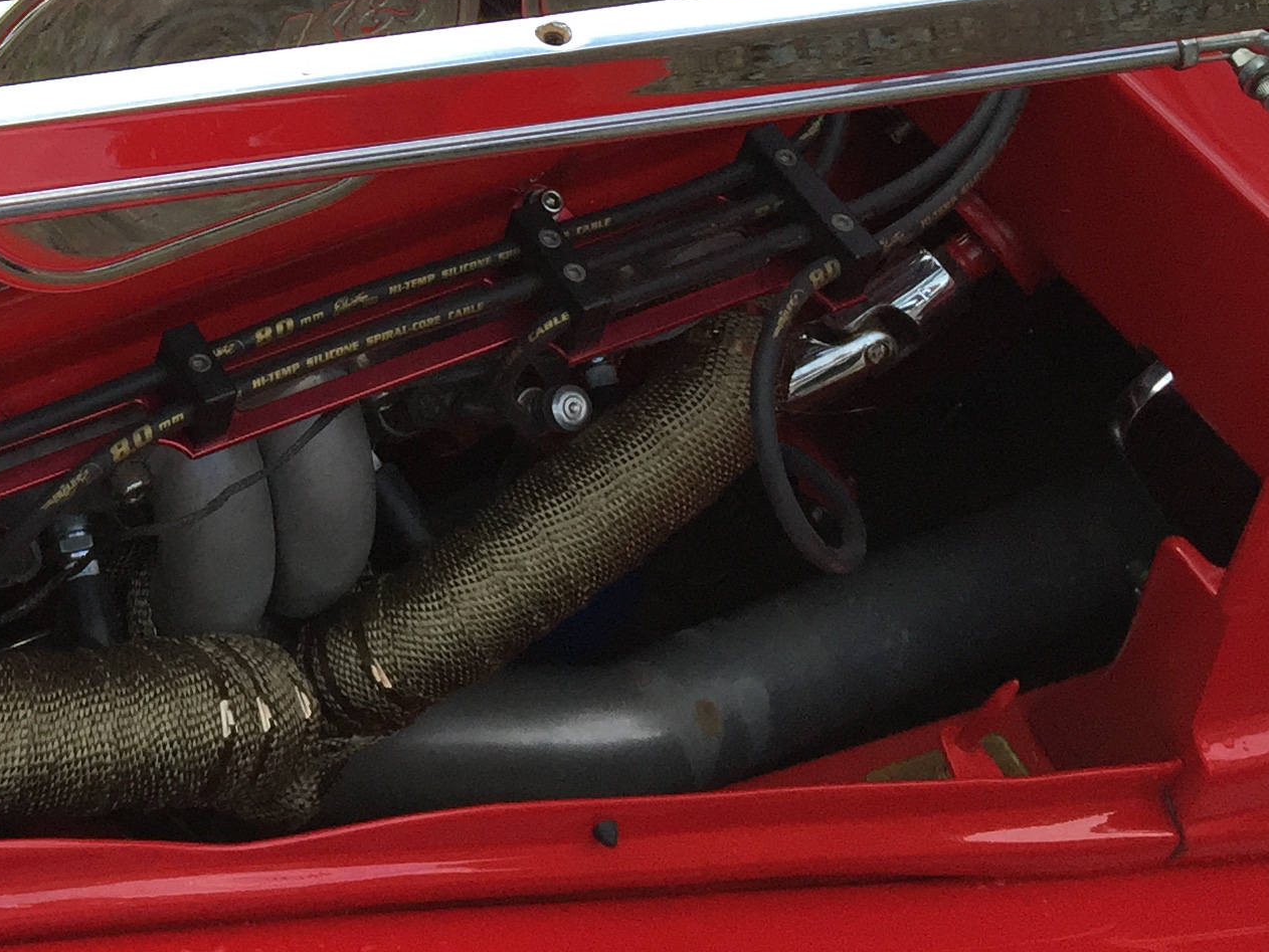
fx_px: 2750
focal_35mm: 75
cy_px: -262
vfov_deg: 18.4
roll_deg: -3.6
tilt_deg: -38.8
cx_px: -10
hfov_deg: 24.7
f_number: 2.2
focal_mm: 4.15
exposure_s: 1/100
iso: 50
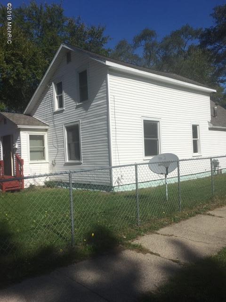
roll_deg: +2.0
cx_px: 113
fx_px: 252
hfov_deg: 48.2
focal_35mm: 29
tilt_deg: +0.9
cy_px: 151
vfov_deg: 61.7
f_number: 2.2
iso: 25
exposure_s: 1/5128
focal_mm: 4.15
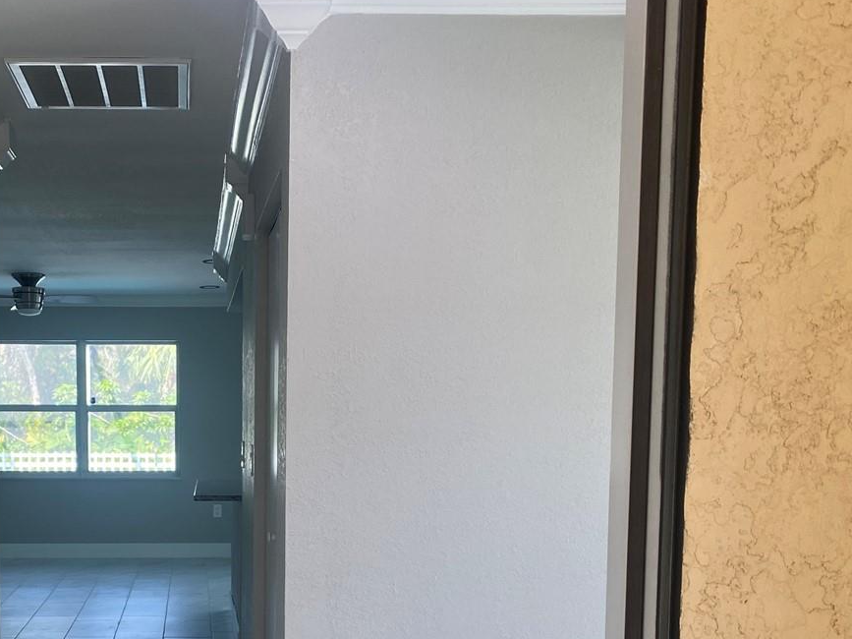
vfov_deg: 29.4
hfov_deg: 38.6
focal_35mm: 48
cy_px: 529
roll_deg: -0.1
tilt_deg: -4.4
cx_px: 207
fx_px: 1181
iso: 32
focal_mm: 4.25
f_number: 1.8
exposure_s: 1/118
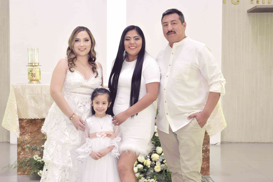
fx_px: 705
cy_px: 91
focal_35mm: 93
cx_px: 136
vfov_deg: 14.7
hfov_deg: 21.9
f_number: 8
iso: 1600
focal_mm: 62
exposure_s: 1/100
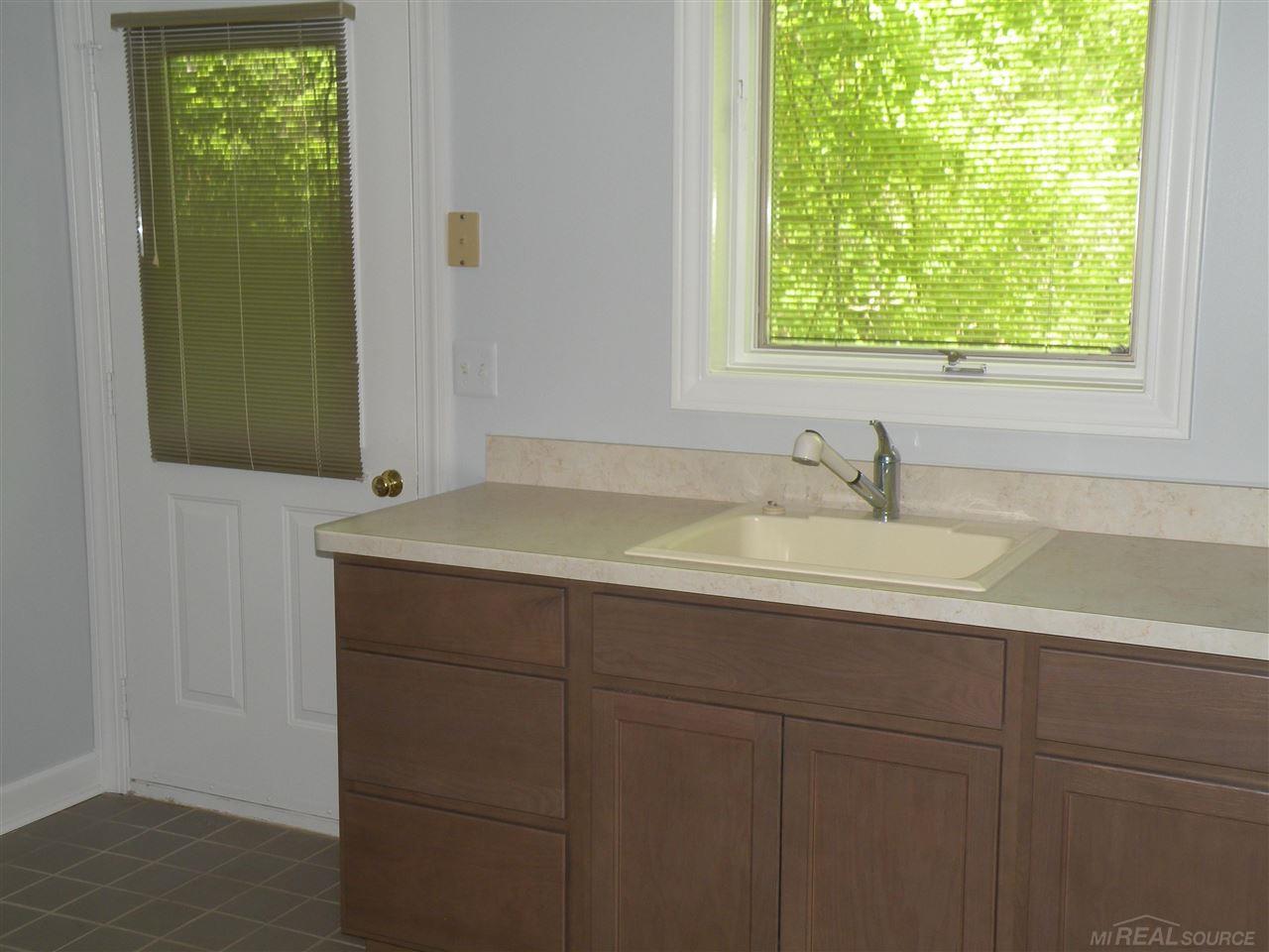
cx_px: 634
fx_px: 1540
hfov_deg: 44.8
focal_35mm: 42
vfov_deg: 34.3
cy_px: 476
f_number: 3.2
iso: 64
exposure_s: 1/30
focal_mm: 7.4
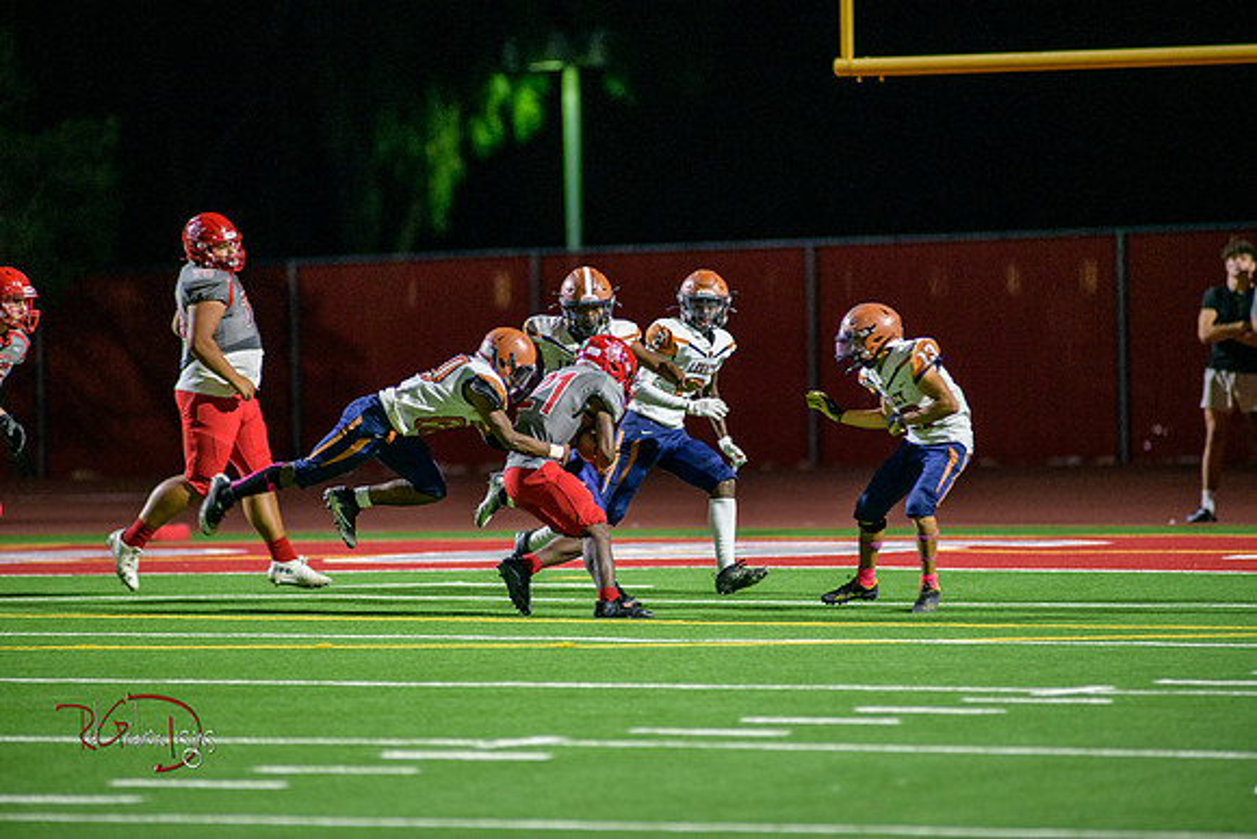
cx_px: 628
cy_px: 420
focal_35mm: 300
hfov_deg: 6.9
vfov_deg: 4.6
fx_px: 10477
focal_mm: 300
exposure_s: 1/500
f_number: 2.8
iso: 2000
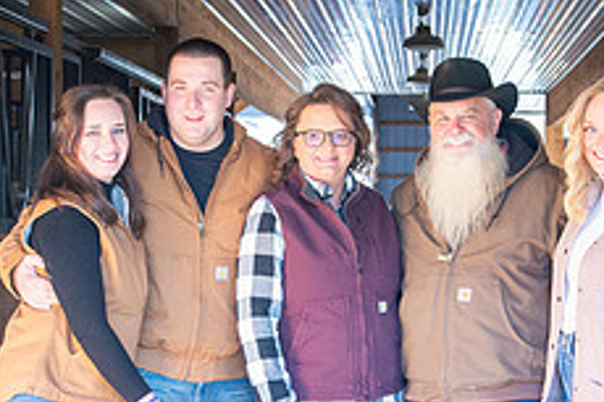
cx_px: 289
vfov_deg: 14.2
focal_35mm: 96
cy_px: 300
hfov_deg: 21.3
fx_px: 1609
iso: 1250
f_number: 5
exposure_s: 1/60
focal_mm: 38
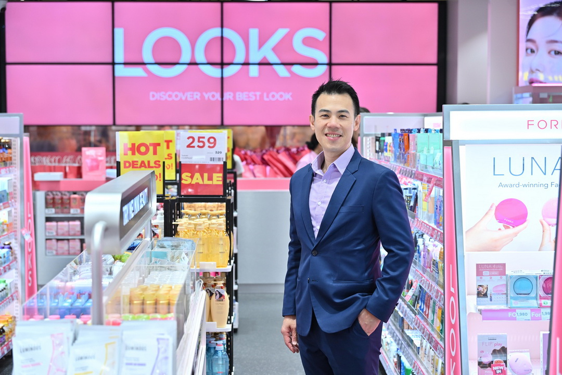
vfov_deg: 21.6
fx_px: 983
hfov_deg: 31.9
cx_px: 281
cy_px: 188
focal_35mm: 63
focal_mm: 63
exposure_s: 1/160
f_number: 4
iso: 320
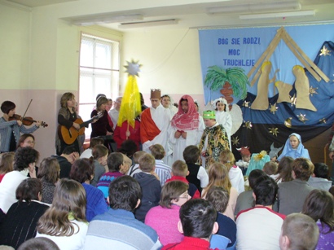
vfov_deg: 38.6
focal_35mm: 37
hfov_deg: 50.2
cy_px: 125
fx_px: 357
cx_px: 167
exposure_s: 1/8
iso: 200
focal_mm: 6.1
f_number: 2.8
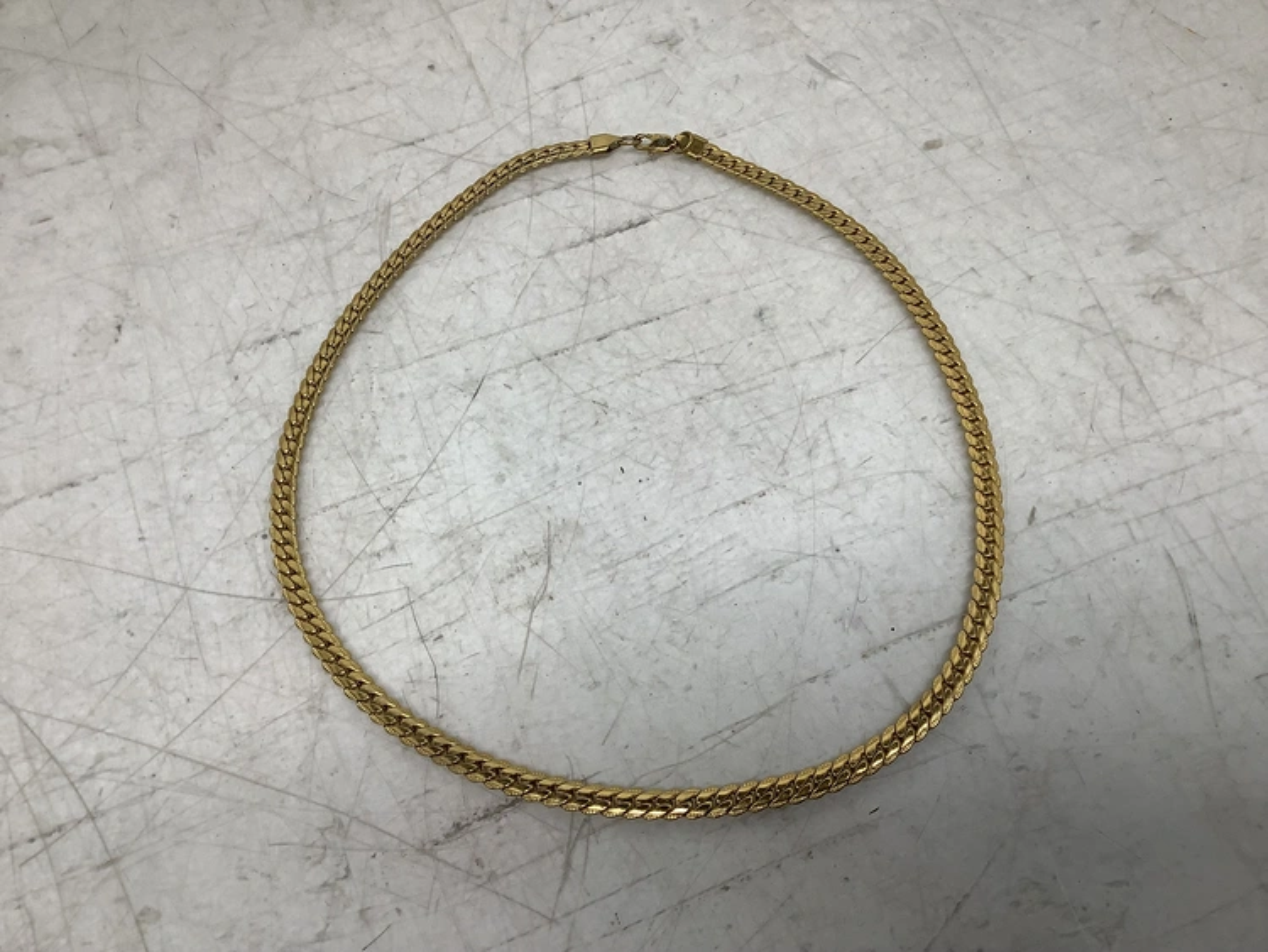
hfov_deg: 58.3
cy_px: 476
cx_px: 634
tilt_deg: -60.8
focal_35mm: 31
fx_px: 1136
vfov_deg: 45.5
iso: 50
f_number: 2.4
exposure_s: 1/120
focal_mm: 3.3
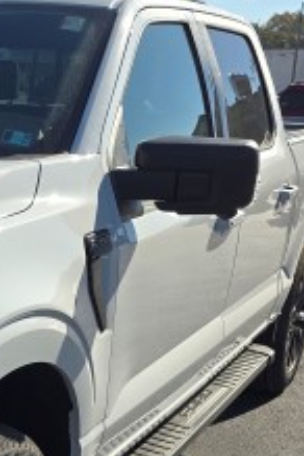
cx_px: -198
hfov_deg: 16.9
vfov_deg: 28.8
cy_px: 277
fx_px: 887
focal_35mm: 70
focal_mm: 6.3
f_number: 1.7
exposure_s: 1/734
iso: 12
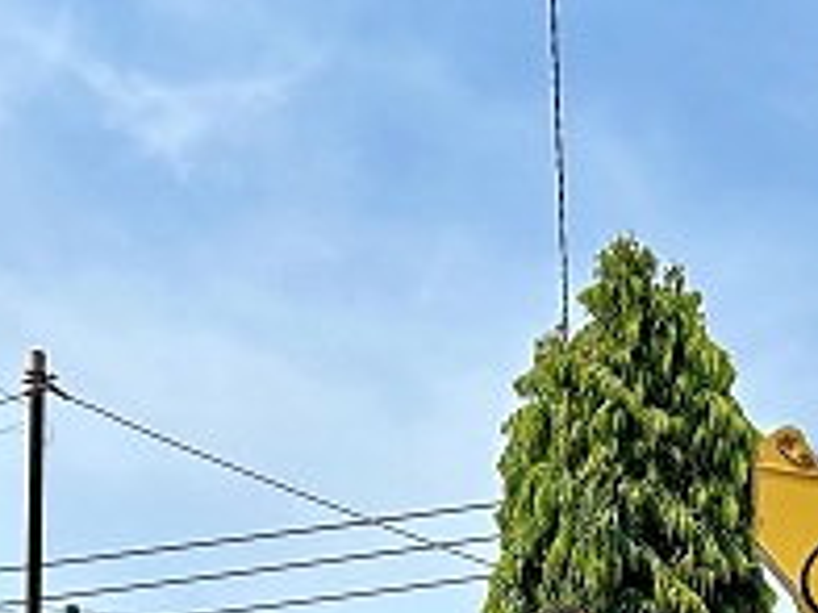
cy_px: 1024
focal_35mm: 93
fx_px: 2198
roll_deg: +2.6
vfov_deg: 14.4
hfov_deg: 20.7
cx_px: 714
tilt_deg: +8.4
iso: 50
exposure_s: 1/5319
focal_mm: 5.7
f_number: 1.5
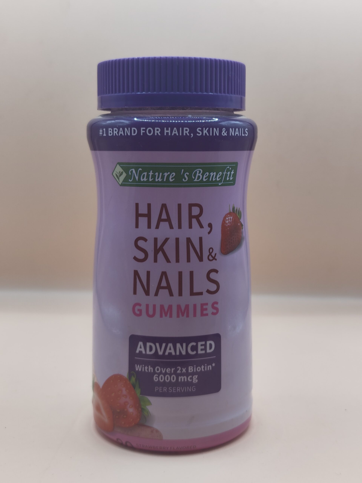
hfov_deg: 29.1
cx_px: 181
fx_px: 697
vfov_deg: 38.2
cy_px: 242
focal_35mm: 50
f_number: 1.88
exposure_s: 1/100
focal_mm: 5.56
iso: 155
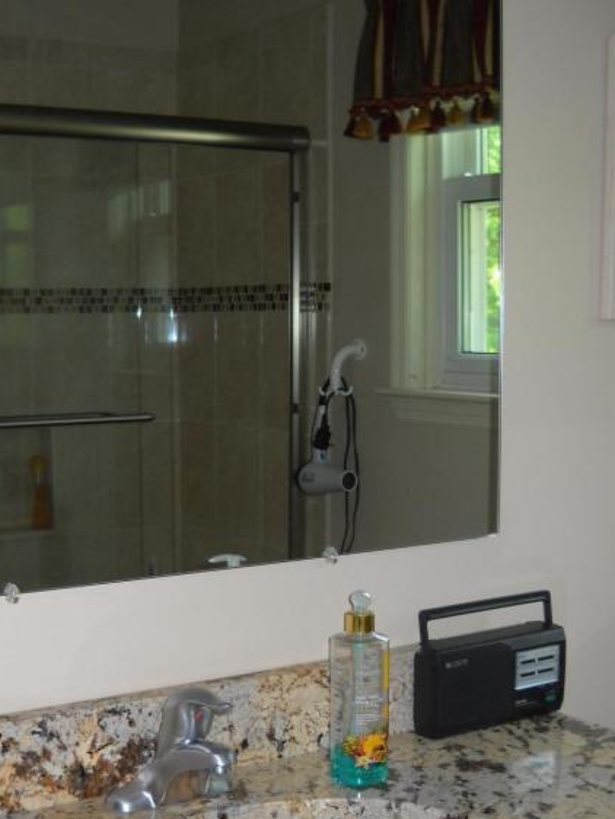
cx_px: 273
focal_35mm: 56
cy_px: 512
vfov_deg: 34.2
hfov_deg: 26.1
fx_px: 1326
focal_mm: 6.72
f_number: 3.1
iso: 64
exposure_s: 1/30
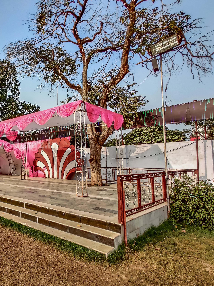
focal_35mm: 18
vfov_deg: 87.7
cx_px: 22
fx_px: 148
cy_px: 146
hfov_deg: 60.8
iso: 100
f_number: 2.2
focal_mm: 2.25
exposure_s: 1/460
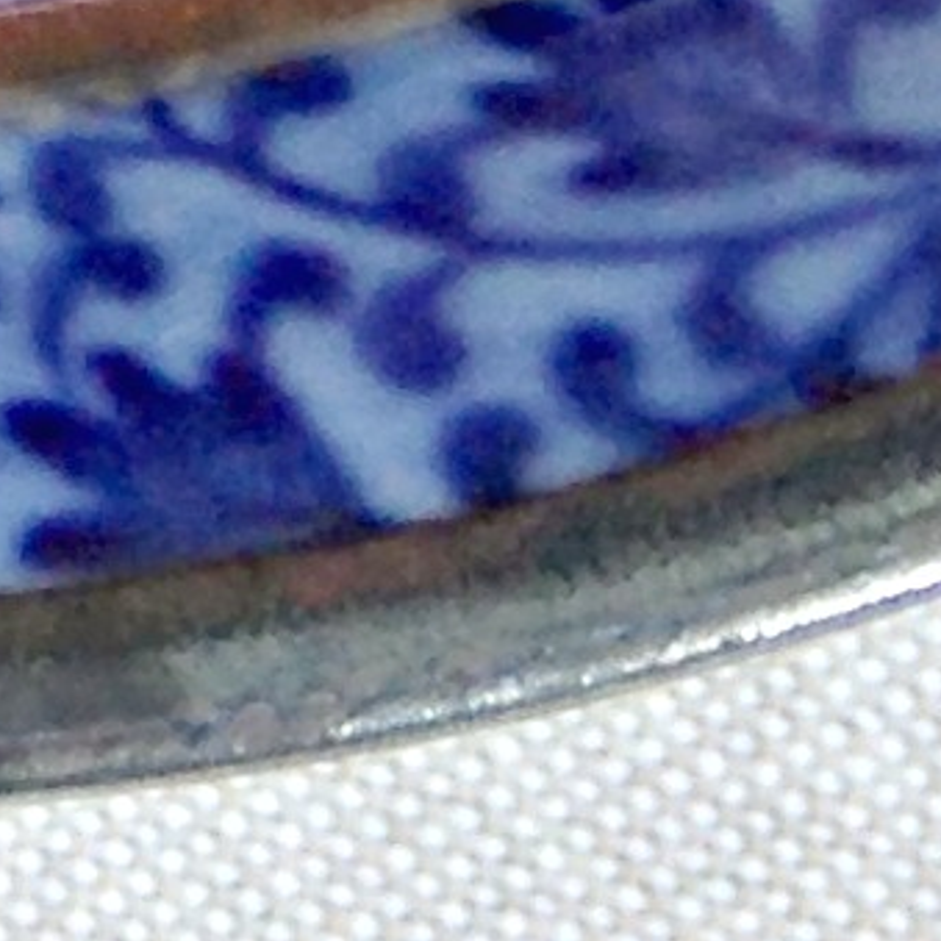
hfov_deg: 6.0
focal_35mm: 269
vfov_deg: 5.9
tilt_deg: -85.6
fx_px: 8273
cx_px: -1954
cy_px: -2221
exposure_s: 1/20
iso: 64
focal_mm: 4.12
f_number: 2.4
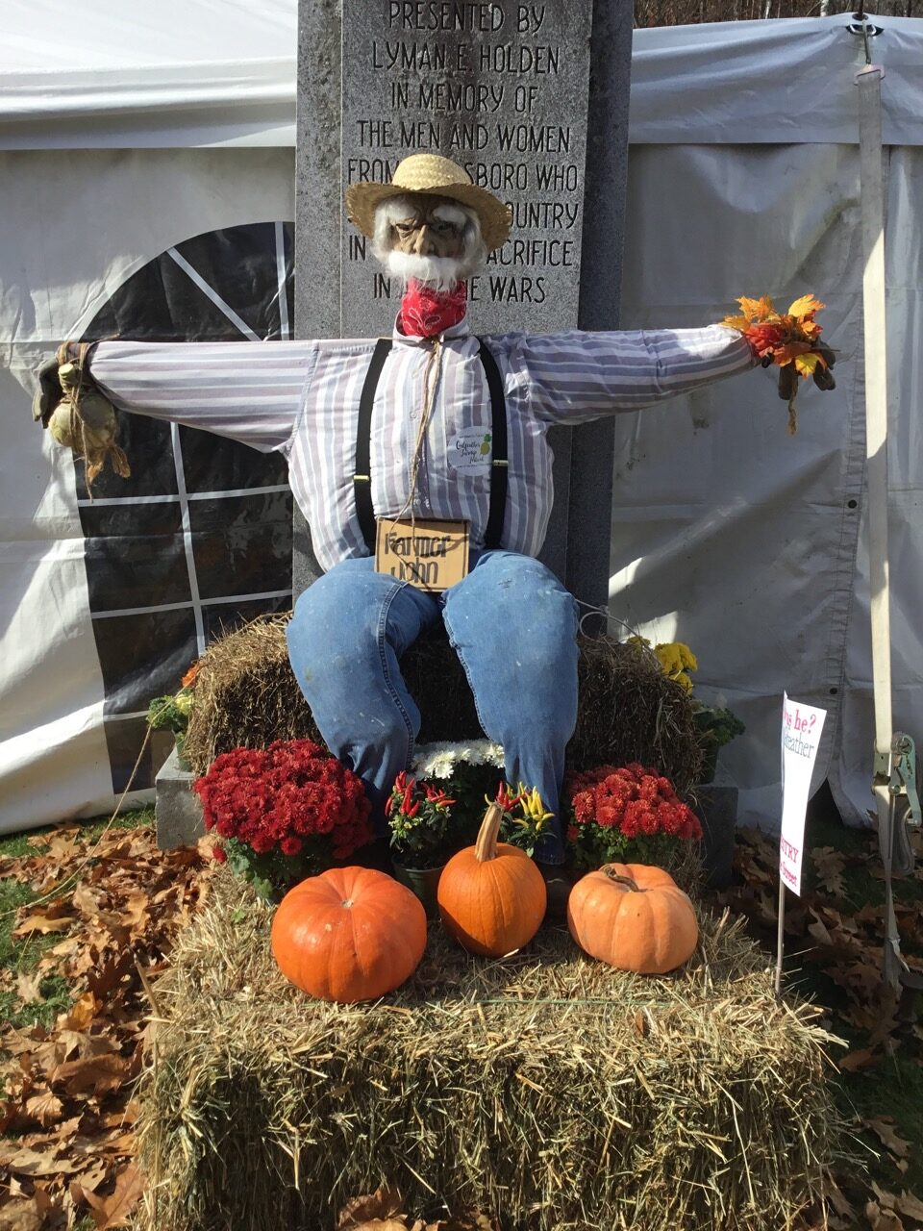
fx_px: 1102
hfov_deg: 45.4
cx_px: 462
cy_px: 616
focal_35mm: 31
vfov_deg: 58.4
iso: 25
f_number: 2.4
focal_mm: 3.3
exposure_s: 1/1131
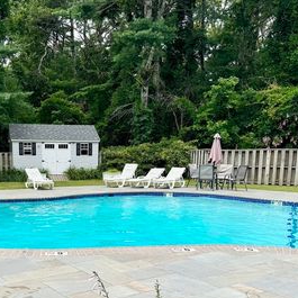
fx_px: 390
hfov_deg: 40.5
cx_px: 70
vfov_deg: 41.1
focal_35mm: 40
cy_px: 210
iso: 80
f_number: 1.78
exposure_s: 1/3247
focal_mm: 6.76
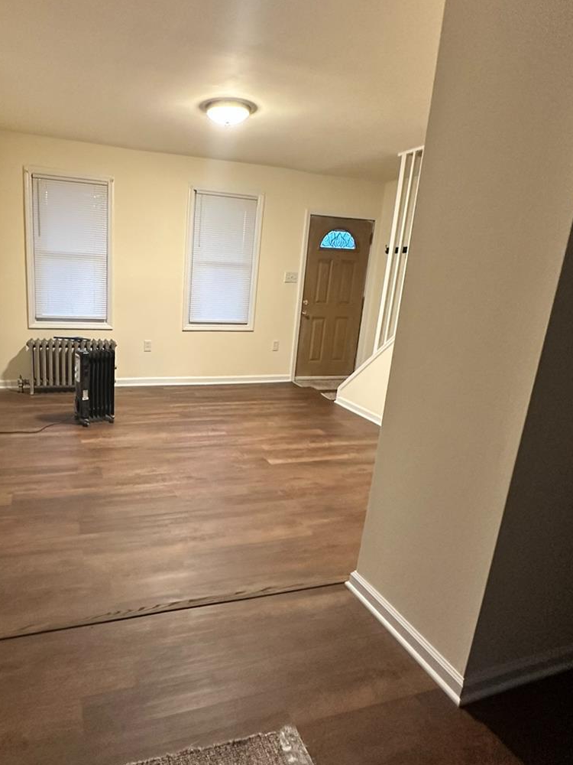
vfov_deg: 79.0
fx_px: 463
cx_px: 190
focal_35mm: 21
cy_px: 375
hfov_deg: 61.9
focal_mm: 2.22
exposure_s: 1/60
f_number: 2.2
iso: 500
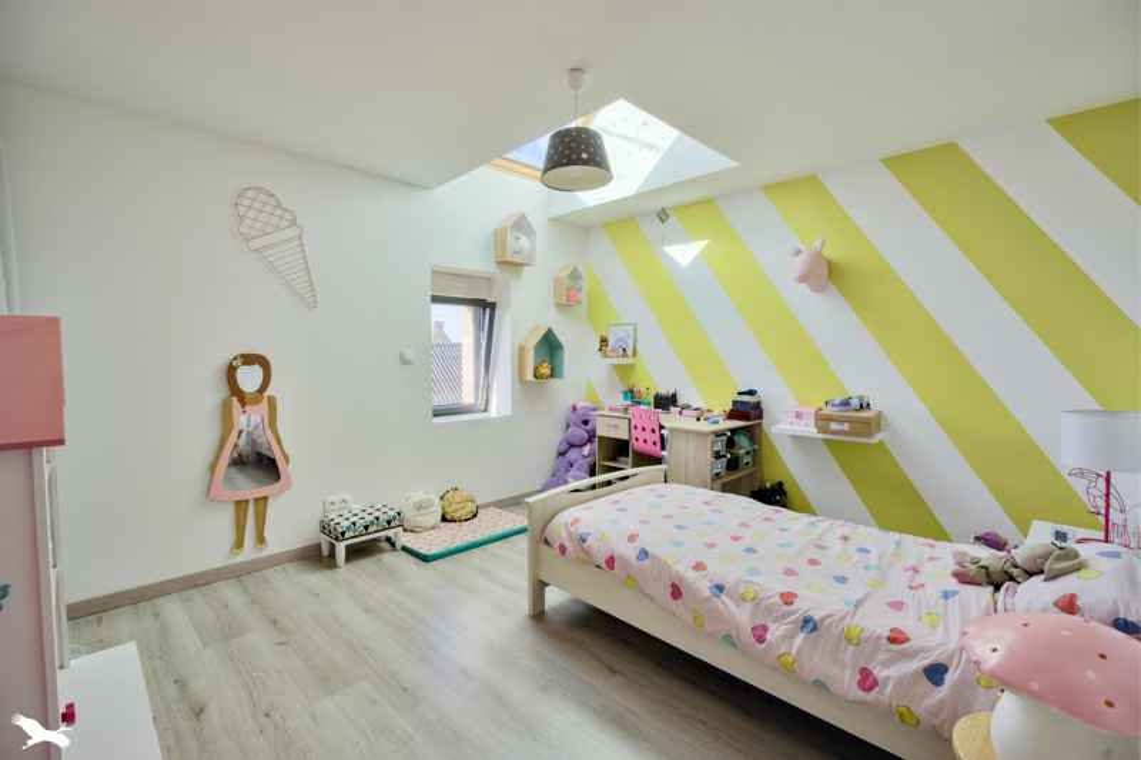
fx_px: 507
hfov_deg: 96.7
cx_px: 570
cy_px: 380
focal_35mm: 16
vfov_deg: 73.7
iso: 800
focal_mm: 16
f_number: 8
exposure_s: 1/1000
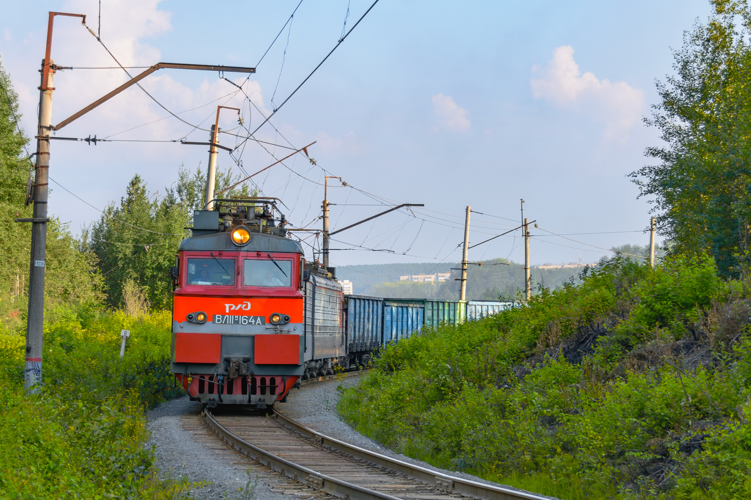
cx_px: 376
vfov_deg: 17.5
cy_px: 250
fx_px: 1627
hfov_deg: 26.0
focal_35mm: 78
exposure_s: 1/200
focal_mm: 52
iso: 100
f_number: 6.3
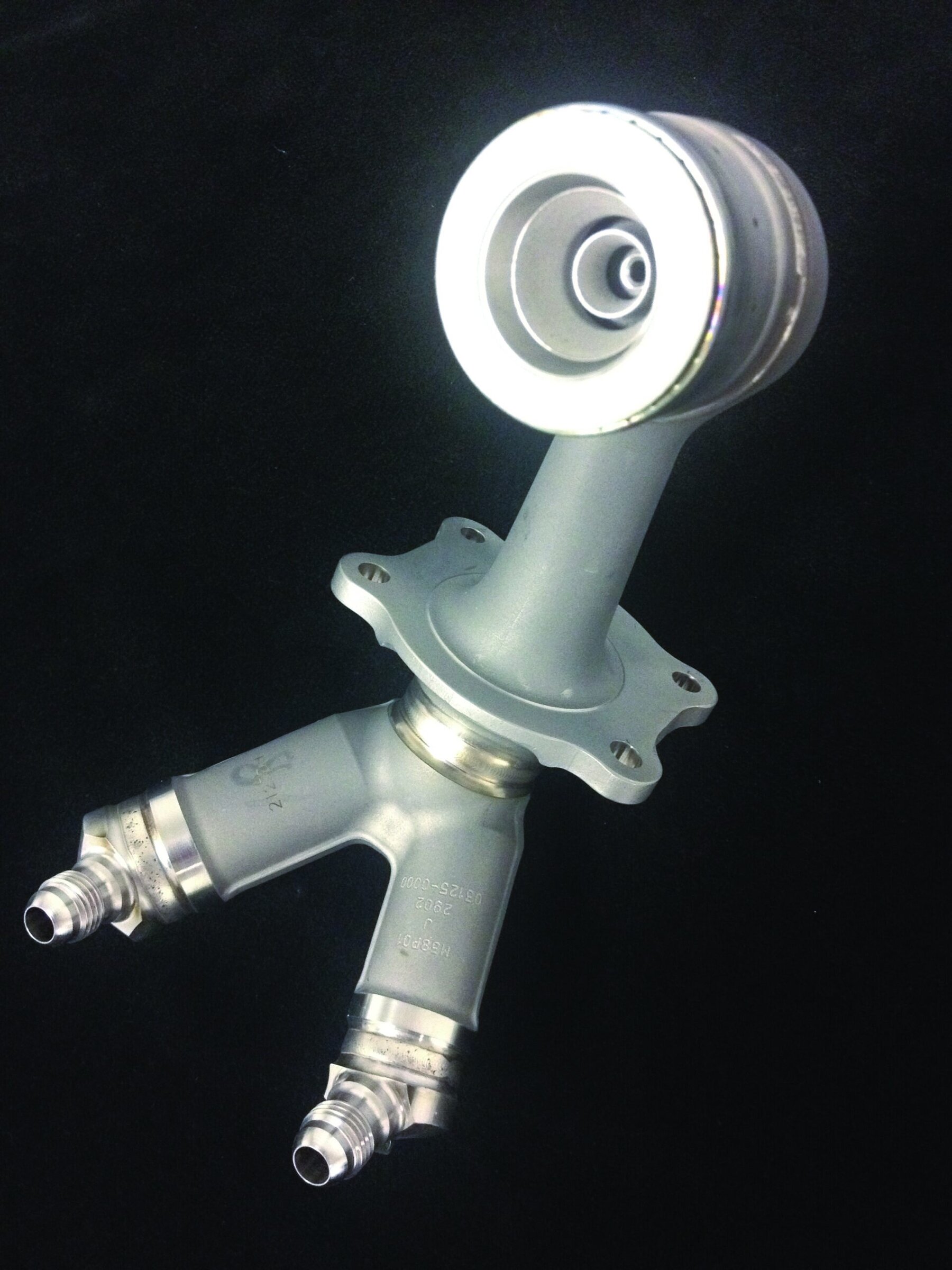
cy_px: 635
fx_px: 1283
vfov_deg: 52.6
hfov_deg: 40.7
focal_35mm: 35
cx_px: 476
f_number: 2.4
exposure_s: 1/15
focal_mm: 4.28
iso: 400
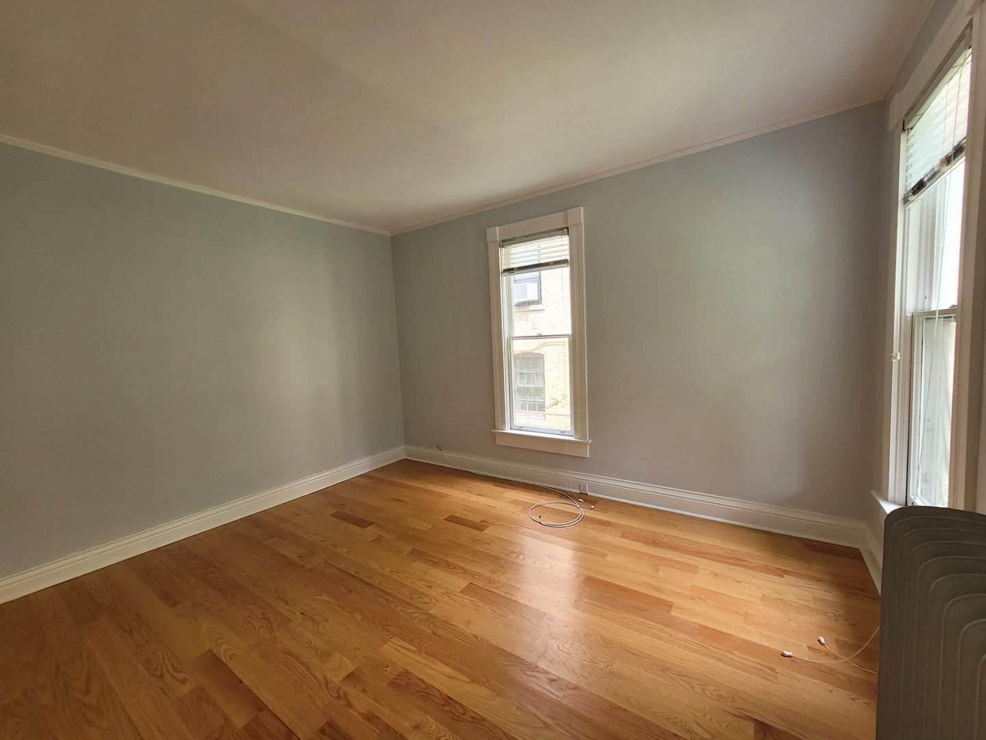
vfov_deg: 89.9
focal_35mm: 13
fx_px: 370
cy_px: 370
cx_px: 493
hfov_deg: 106.2
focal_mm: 1.74
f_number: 2.2
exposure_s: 1/60
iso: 125
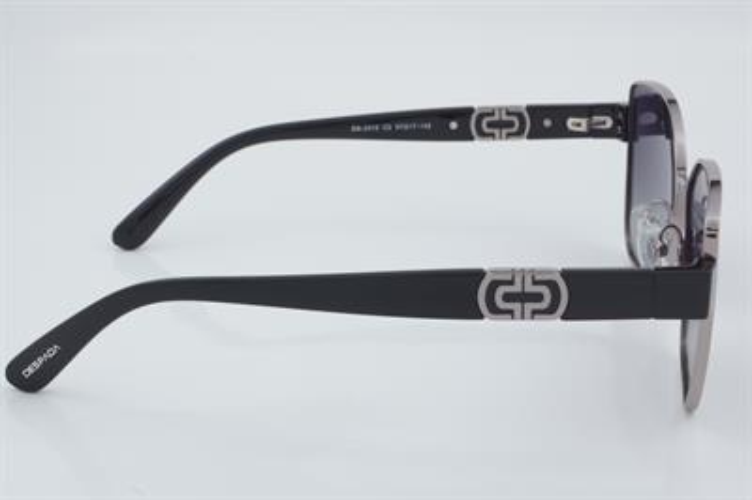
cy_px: 250
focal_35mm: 68
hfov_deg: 29.9
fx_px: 1409
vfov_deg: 20.1
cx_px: 376
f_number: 32
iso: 100
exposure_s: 1/4
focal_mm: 45
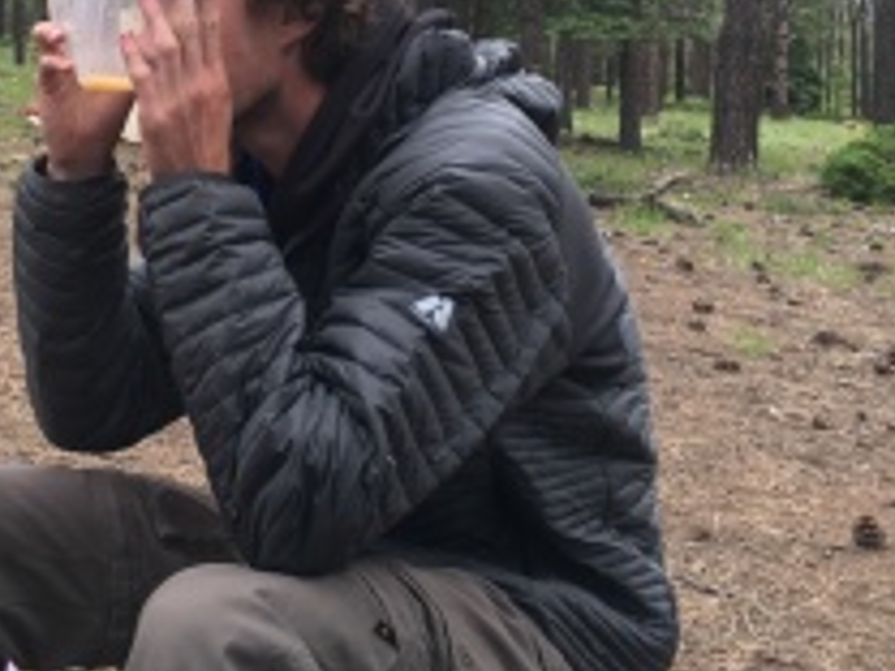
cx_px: 228
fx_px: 1319
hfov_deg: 36.6
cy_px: 129
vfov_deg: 27.9
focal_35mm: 51
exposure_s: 1/60
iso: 32
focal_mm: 4.15
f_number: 2.2
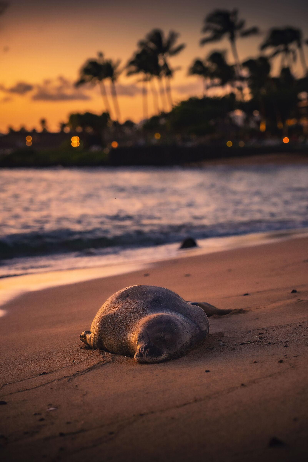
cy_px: 231
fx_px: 1308
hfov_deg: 13.4
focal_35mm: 102
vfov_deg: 20.0
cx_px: 154
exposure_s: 1/50
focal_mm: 102
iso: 1000
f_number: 3.2
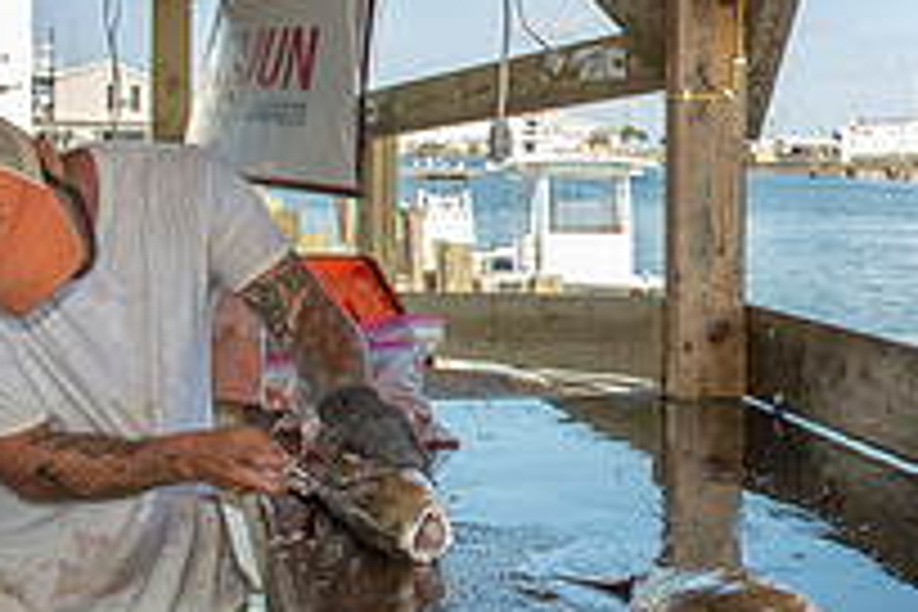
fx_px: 1887
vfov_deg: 18.4
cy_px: 238
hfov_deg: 24.9
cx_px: 1071
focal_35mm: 74
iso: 50
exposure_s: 1/160
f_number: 5.6
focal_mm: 26
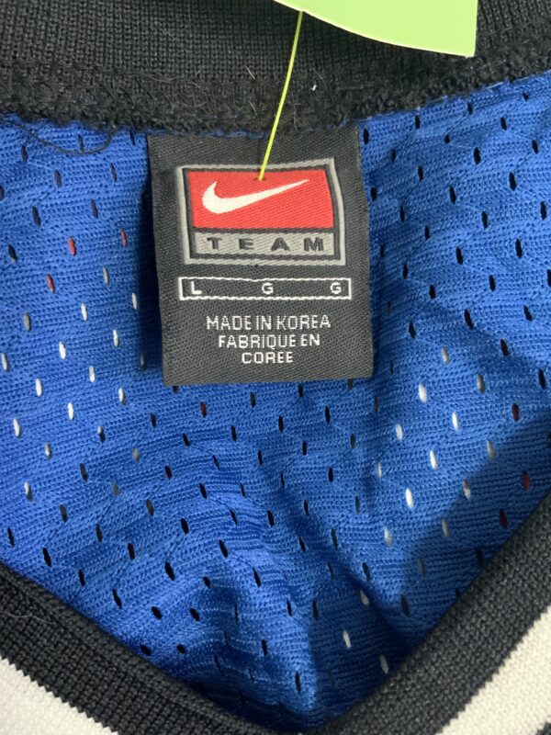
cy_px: 368
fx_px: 615
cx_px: 276
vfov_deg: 61.7
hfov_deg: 48.2
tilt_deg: -81.0
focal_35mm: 29
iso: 320
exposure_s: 1/25
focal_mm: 3
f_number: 1.8
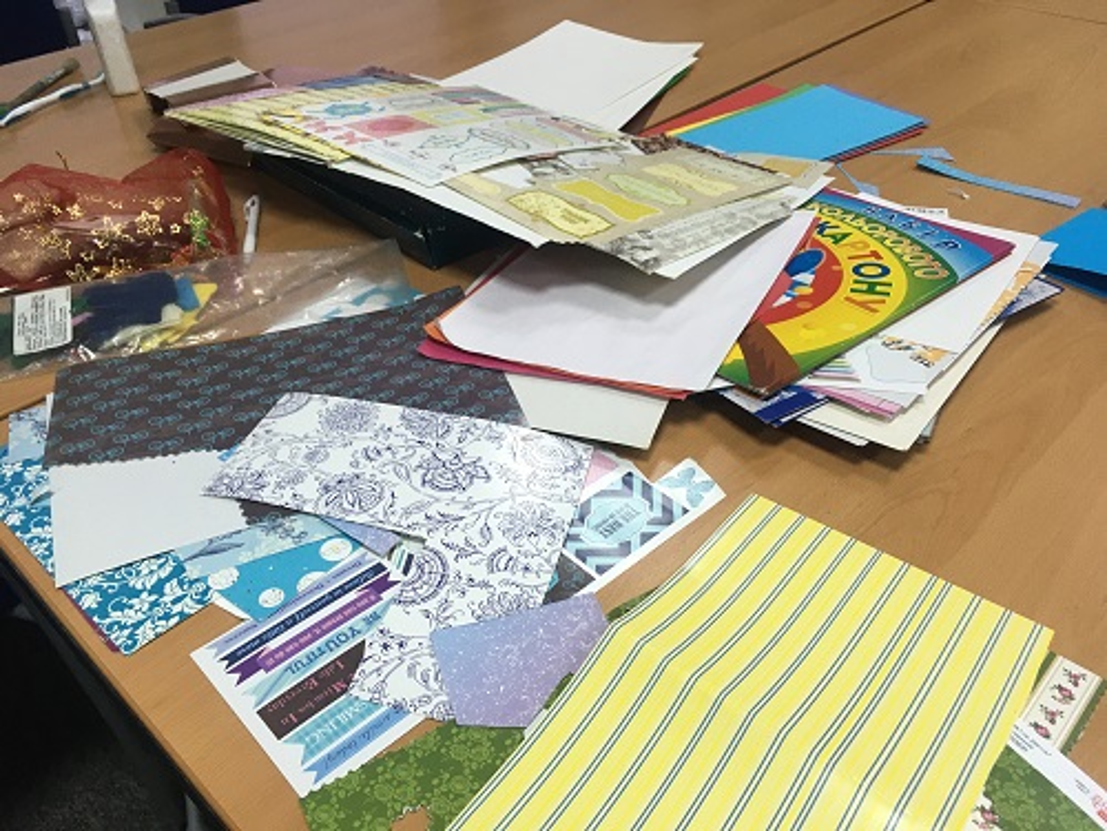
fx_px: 927
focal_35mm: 29
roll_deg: +2.1
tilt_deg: -36.4
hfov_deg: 61.7
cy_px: 416
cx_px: 554
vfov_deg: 48.2
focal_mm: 4.15
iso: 50
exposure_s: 1/33
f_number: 2.2
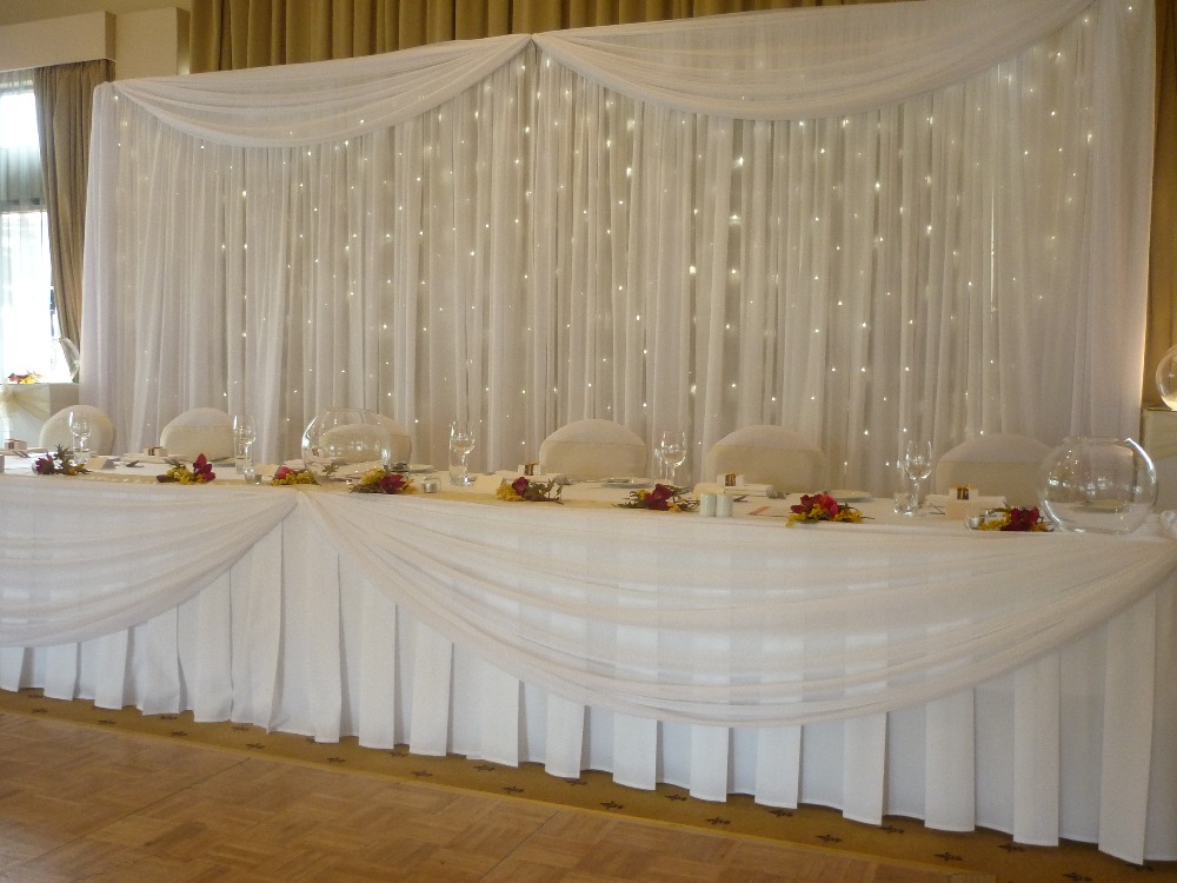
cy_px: 442
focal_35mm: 33
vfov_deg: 42.9
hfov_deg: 55.4
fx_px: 1122
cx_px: 588
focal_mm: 5.5
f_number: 2.8
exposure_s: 1/30
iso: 250
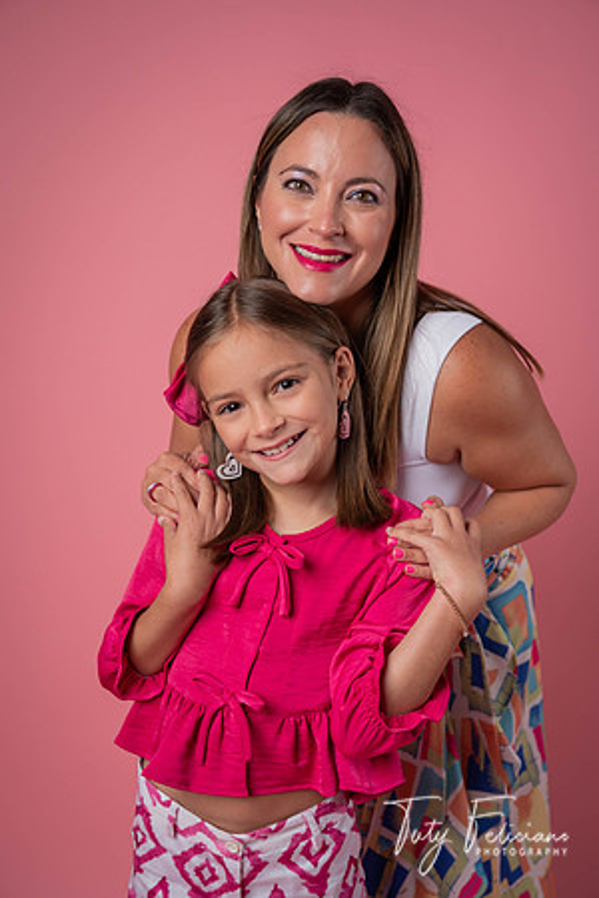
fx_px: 1198
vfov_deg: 41.1
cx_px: 300
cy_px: 449
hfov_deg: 28.1
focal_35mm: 48
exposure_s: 1/200
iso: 64
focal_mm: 48
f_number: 4.5
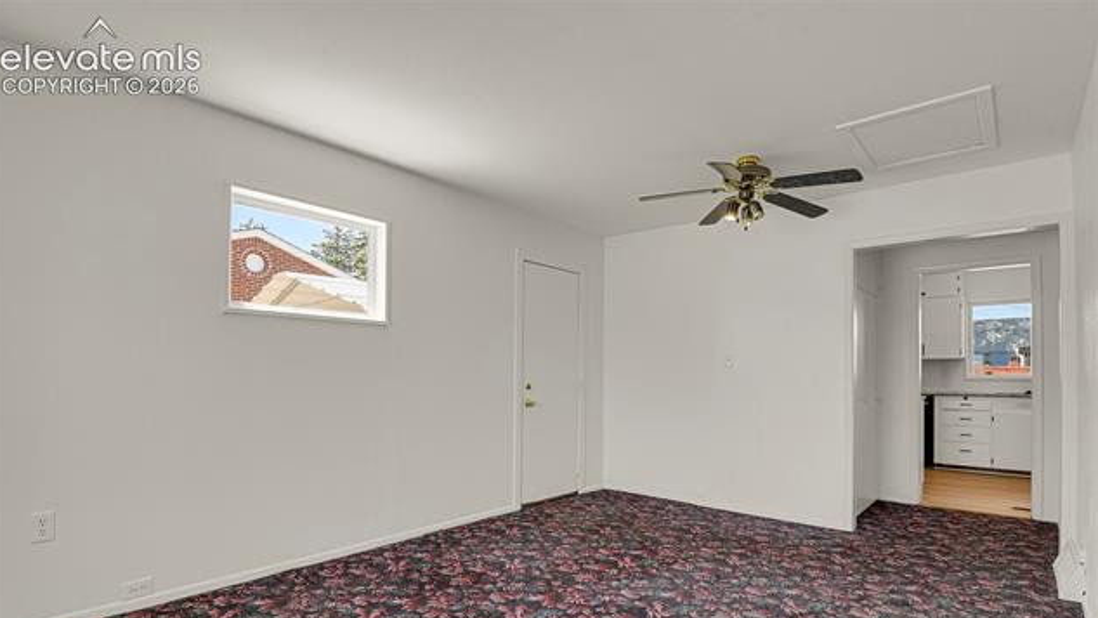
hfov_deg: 92.7
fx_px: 524
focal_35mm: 18
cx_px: 545
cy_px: 368
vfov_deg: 60.5
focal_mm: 17
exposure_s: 1/1.25
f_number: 8
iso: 250
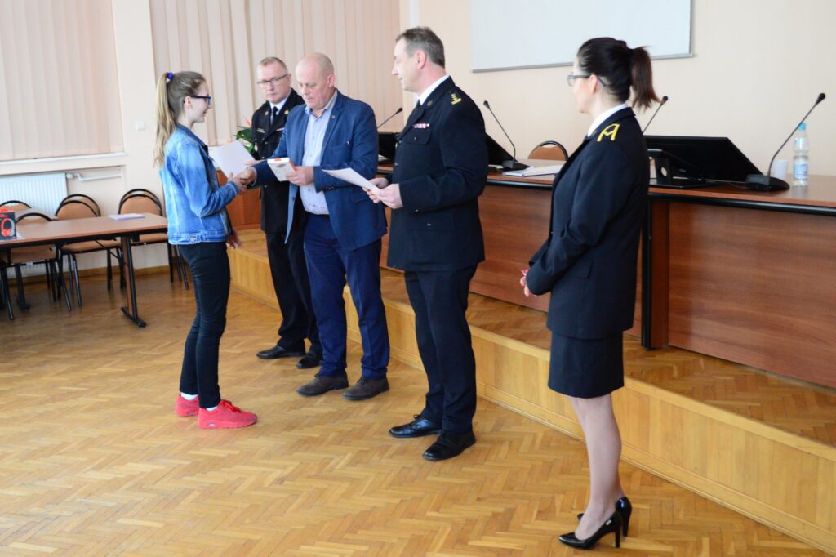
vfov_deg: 39.9
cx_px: 418
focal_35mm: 33
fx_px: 766
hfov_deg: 57.2
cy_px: 278
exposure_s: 1/60
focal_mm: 22
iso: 1600
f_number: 4
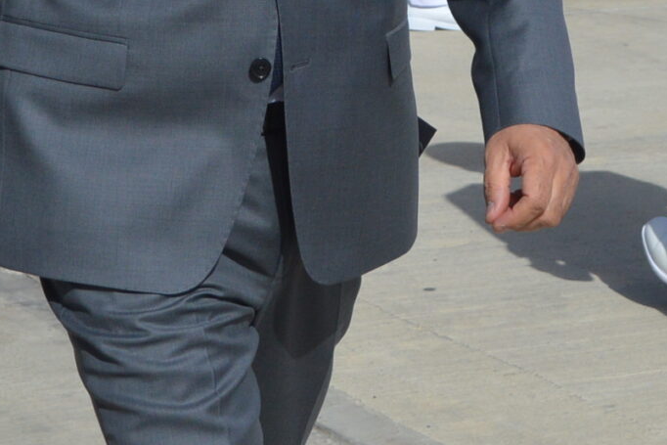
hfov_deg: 10.4
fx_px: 3648
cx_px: 563
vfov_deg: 6.8
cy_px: -288
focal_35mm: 197
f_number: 7.1
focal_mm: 35
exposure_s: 1/2000
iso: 360
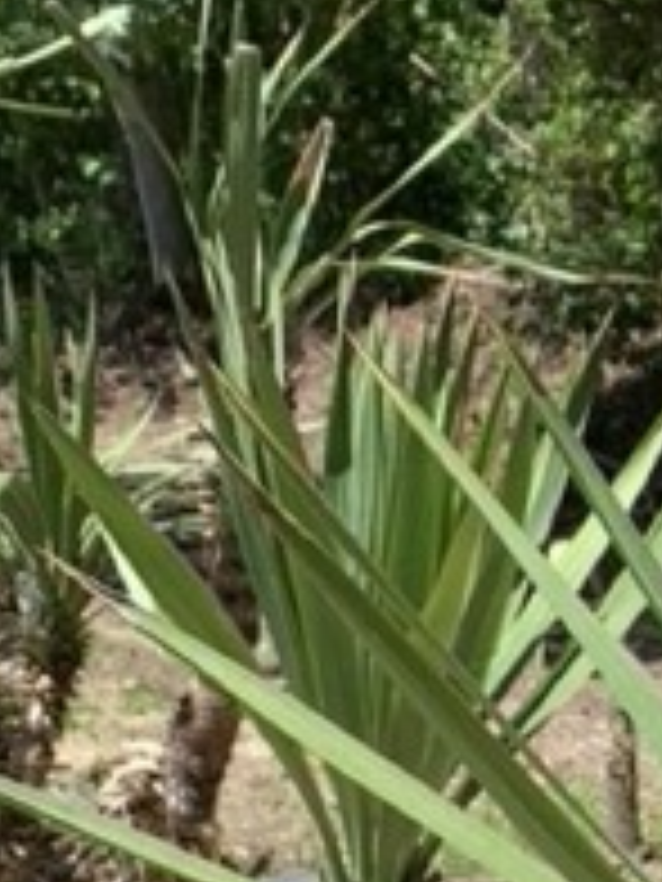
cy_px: 1310
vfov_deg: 16.9
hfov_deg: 13.5
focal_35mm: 106
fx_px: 2703
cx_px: 833
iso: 25
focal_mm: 4.25
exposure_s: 1/1560
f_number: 1.8
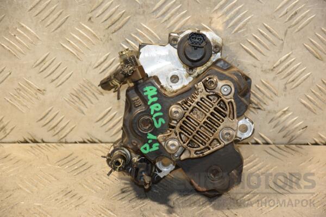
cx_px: 163
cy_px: 108
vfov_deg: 9.9
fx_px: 1250
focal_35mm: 138
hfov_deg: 14.9
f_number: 5.6
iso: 800
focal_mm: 92
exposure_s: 1/100
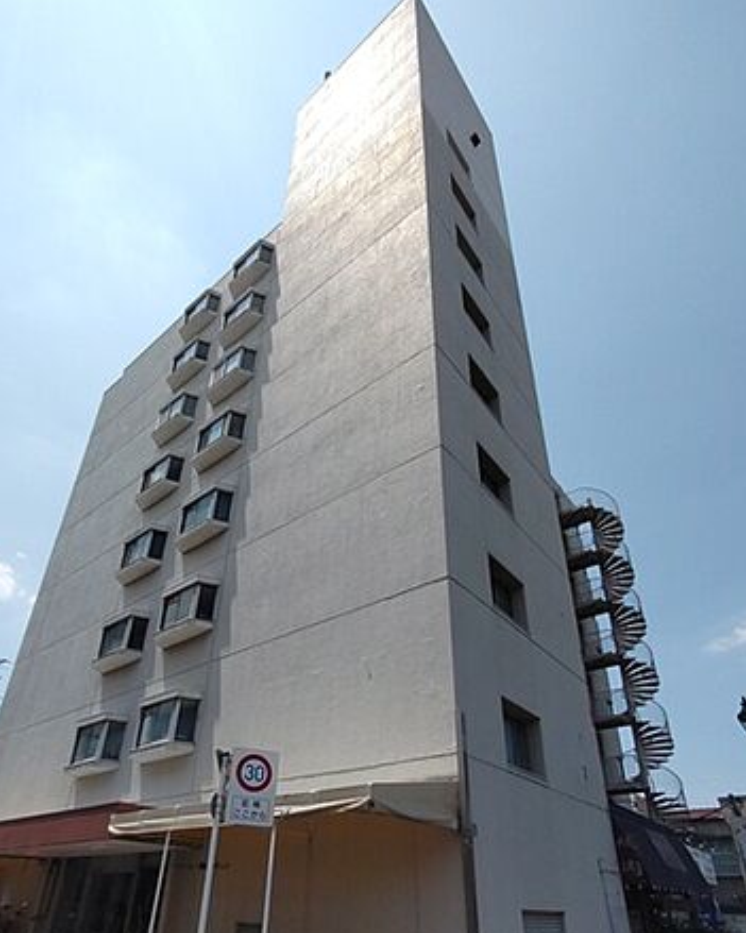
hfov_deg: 68.1
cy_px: 597
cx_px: 359
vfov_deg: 78.6
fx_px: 552
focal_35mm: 20
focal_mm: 1.6
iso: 50
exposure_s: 1/1579
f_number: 2.4
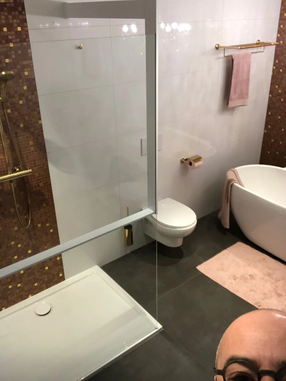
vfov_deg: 56.8
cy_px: 190
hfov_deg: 44.2
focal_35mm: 32
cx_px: 143
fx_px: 352
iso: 125
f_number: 2.2
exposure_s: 1/50
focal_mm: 2.87
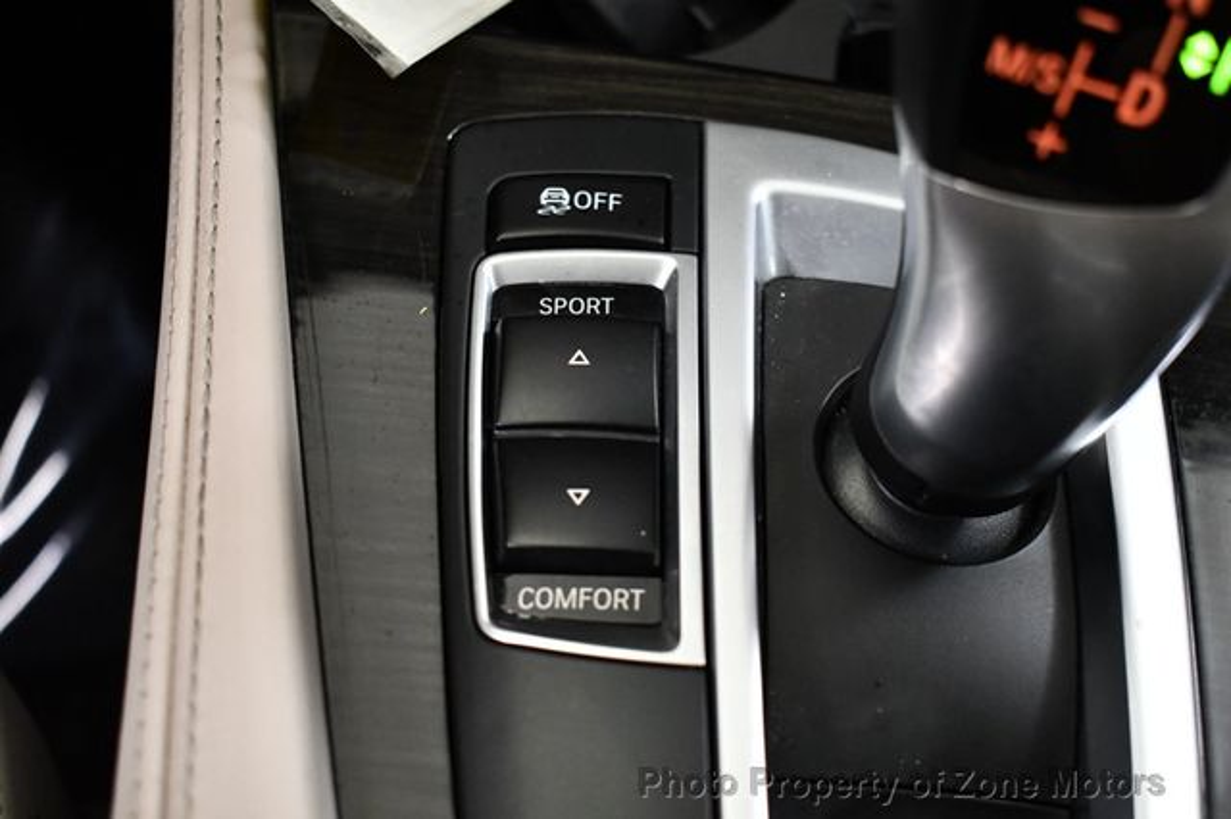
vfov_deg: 26.5
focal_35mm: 51
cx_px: 616
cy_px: 410
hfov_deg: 38.9
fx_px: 1743
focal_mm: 34
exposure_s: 1/60
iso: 3200
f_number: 4.5
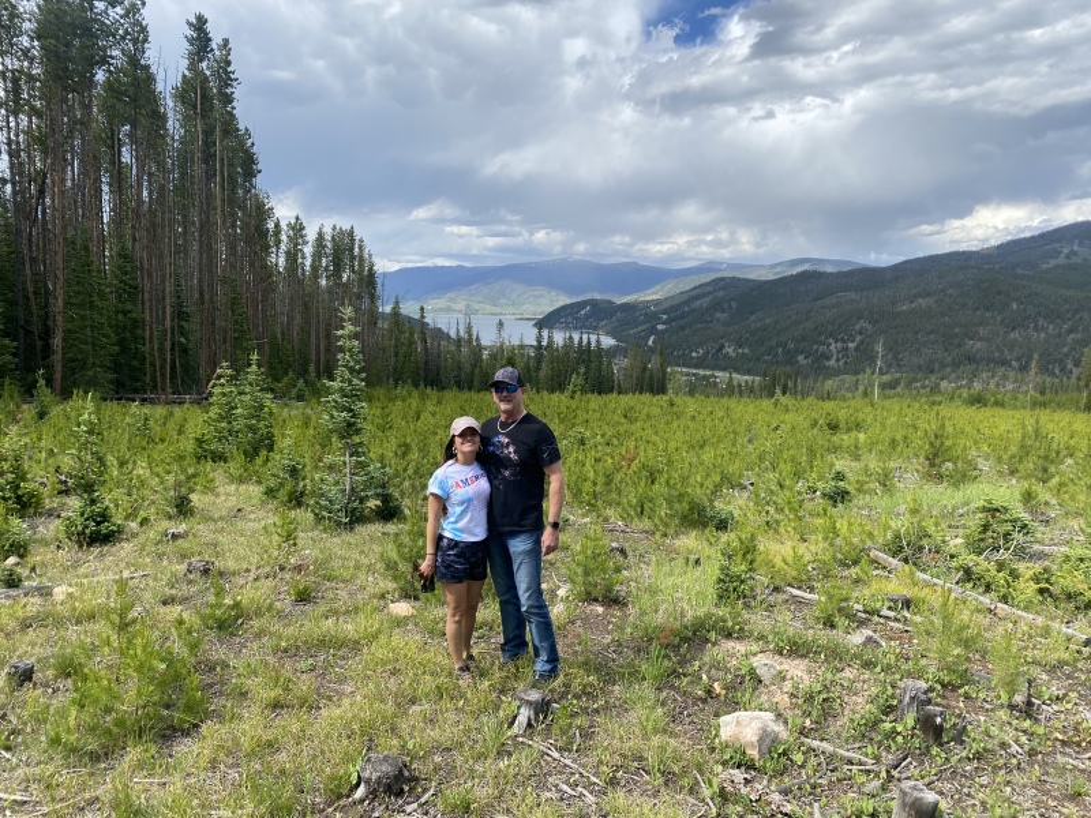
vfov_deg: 53.1
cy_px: 409
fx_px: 819
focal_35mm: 26
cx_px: 546
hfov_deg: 67.3
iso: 32
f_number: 1.8
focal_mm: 4.25
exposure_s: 1/1927
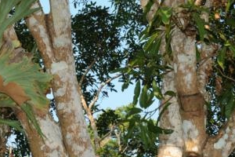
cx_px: 5
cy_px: 106
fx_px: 509
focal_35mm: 78
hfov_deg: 24.9
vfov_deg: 17.4
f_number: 8
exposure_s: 1/125
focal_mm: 26
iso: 200
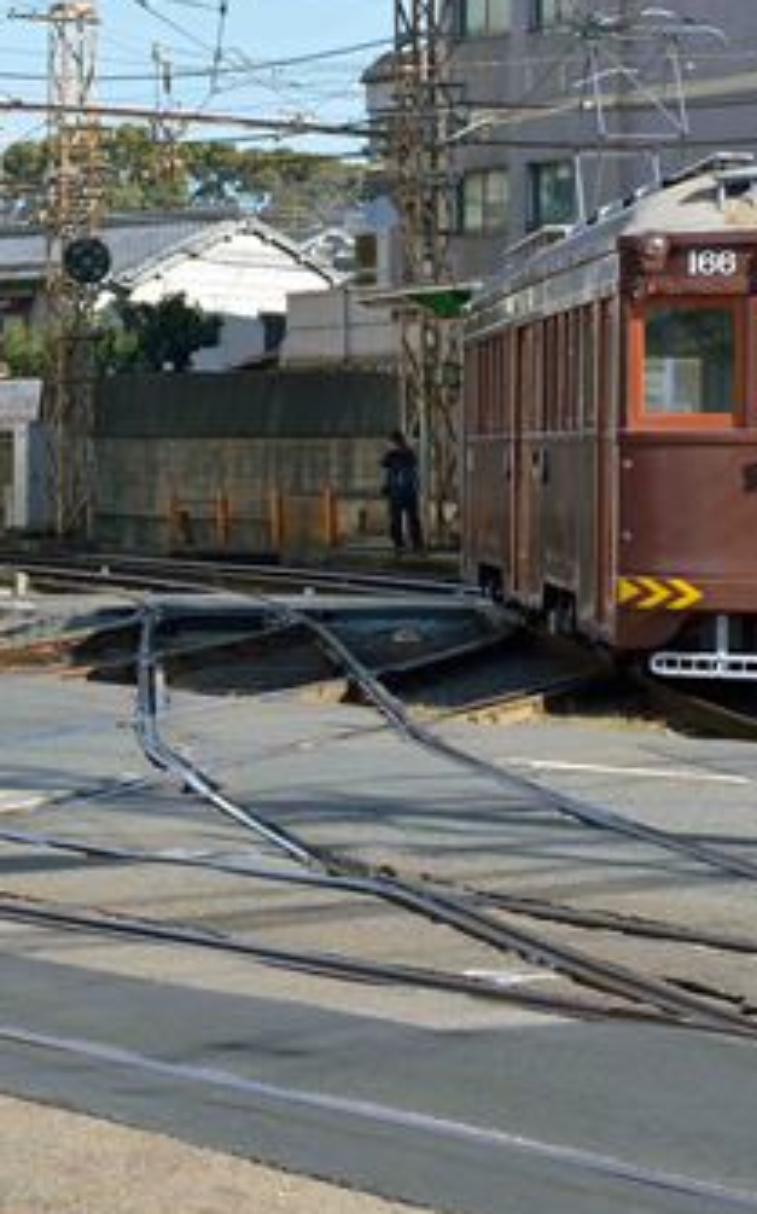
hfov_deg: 11.1
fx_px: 3867
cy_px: 502
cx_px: 29
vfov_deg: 17.8
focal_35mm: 117
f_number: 10
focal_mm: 50
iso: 800
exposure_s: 1/800
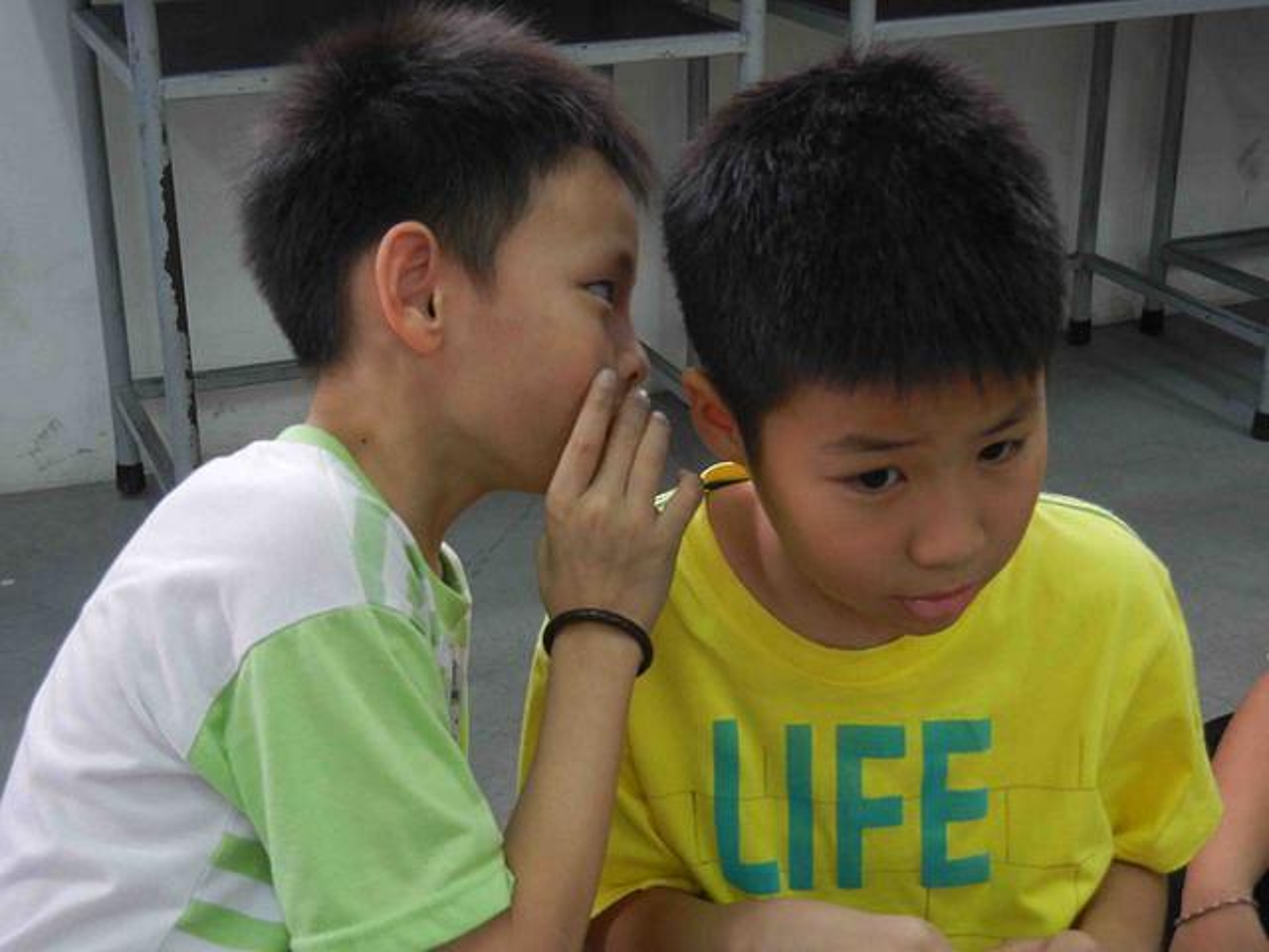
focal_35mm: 52
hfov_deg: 36.8
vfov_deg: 28.0
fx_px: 1906
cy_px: 476
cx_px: 634
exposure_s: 1/22.5
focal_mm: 9.3
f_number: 3.9
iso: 400
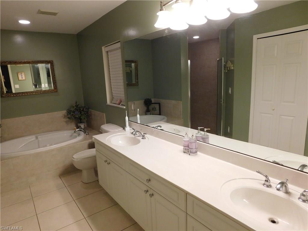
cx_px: 154
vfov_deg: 58.9
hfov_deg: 73.9
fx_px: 205
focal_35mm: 23
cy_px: 116
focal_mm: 4
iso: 200
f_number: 3
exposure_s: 1/30
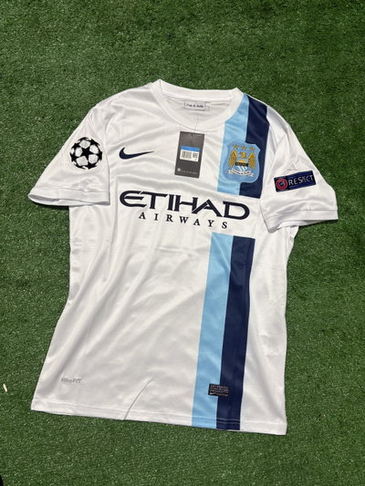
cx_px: 182
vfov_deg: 67.3
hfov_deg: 53.1
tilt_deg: -82.0
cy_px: 243
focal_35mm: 26
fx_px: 365
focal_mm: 5.96
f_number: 1.6
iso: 200
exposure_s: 1/50
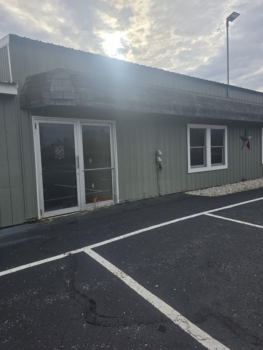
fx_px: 243
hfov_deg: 56.8
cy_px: 171
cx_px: 132
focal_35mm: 24
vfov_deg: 71.6
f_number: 1.7
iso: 80
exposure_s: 1/6355
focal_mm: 6.3
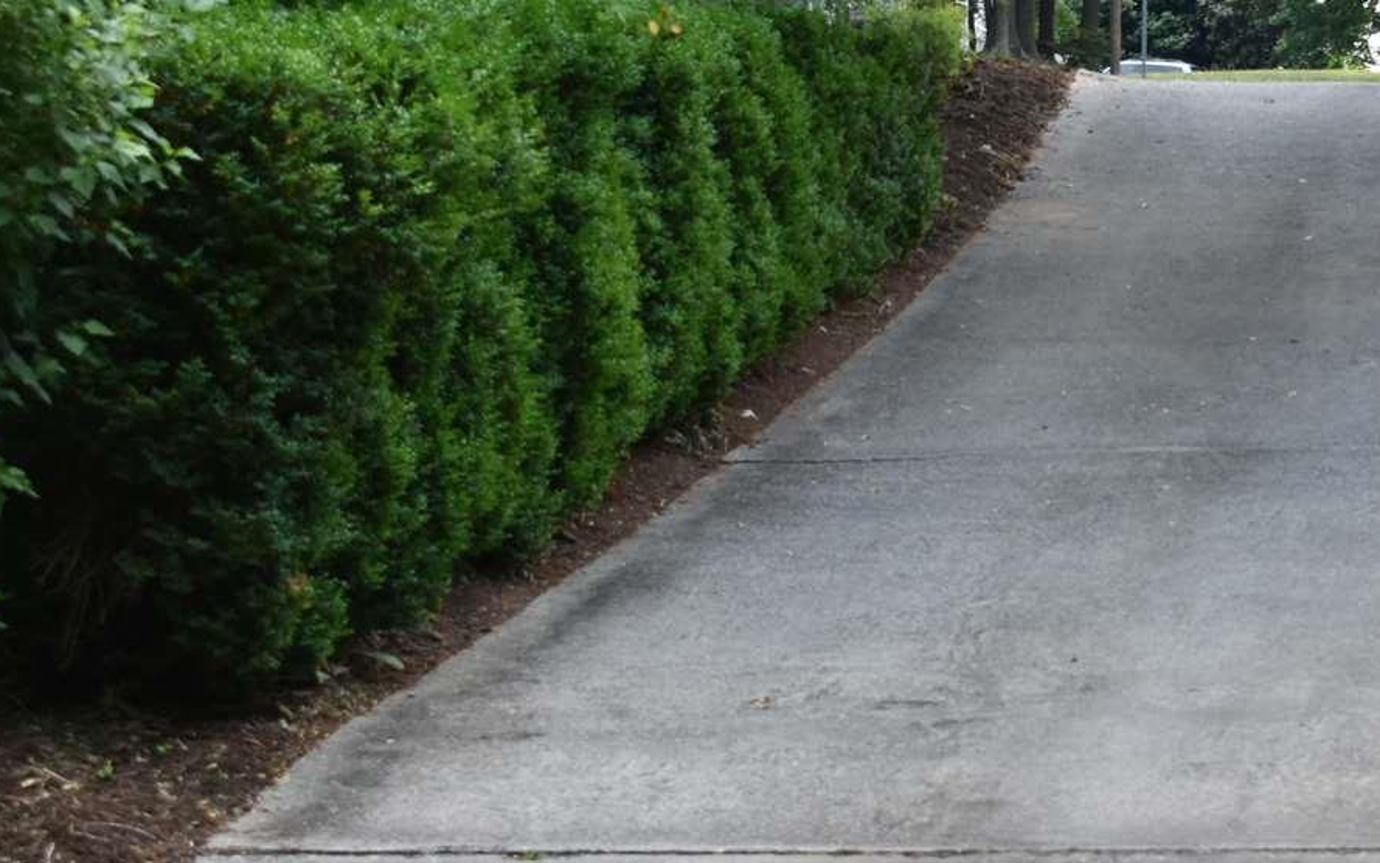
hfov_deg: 18.4
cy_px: 513
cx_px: 1495
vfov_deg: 12.0
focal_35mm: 109
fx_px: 4107
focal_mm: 31
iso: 320
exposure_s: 1/250
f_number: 5.6
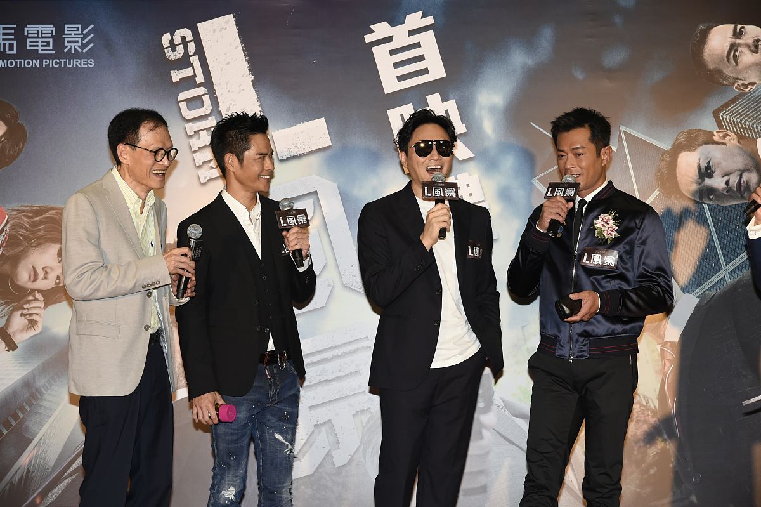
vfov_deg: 17.5
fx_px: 1648
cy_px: 254
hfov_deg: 26.0
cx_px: 380
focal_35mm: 78
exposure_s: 1/200
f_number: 6.3
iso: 1600
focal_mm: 78
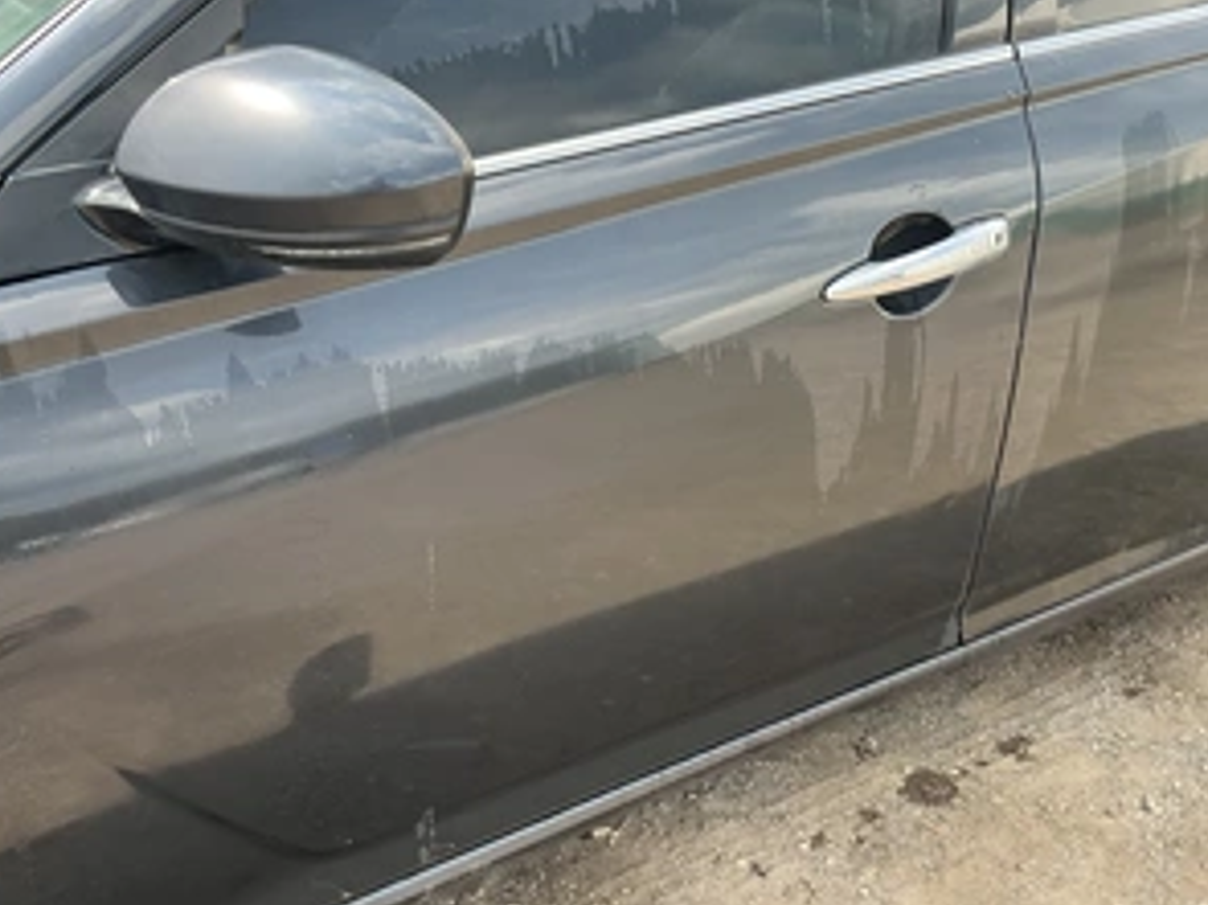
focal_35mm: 38
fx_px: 1326
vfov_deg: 37.7
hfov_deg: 48.8
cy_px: 446
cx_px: 495
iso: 25
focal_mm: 3
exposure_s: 1/283
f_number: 1.8
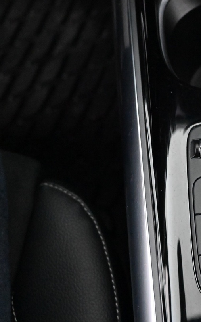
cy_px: 172
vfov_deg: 34.0
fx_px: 526
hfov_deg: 19.5
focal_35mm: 60
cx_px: 281
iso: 11400
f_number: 4.5
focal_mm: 29.5
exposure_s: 1/60
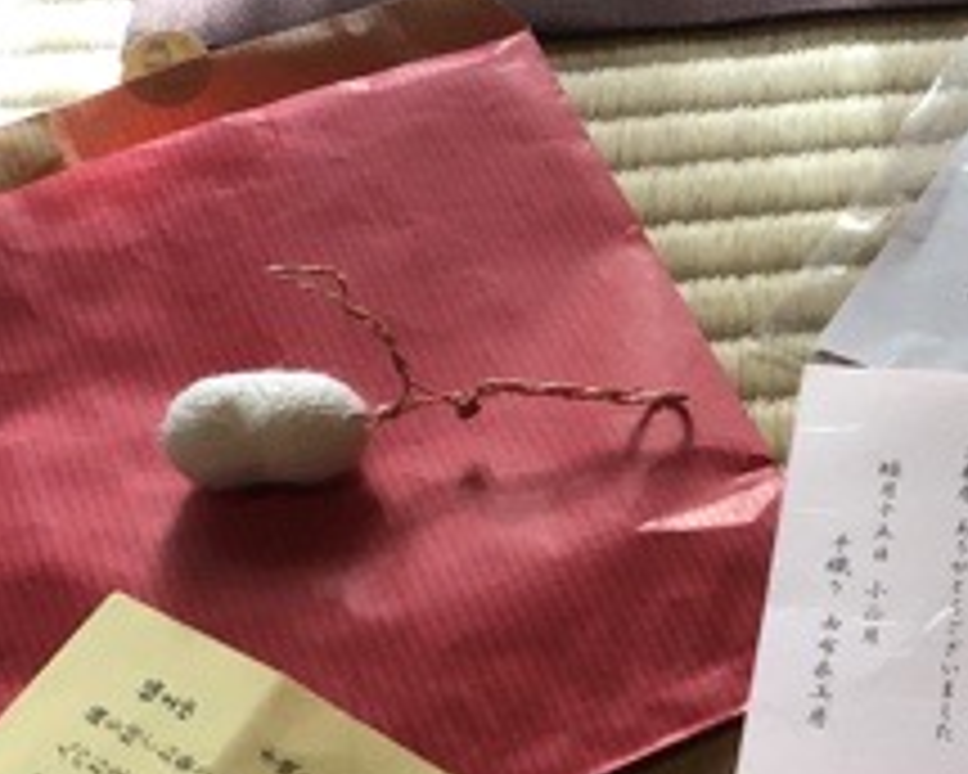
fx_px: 2578
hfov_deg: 20.1
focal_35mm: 90
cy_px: 306
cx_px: 1117
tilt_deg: -49.7
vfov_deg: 17.1
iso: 80
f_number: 2.4
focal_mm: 3.3
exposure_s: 1/30
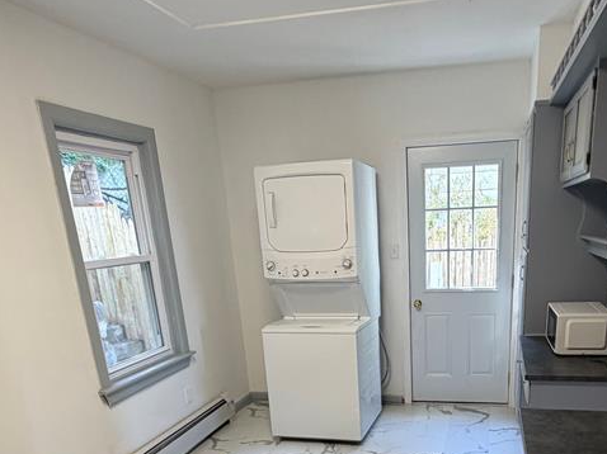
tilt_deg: -18.2
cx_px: 381
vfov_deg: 43.5
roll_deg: +2.6
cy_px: 391
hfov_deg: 59.2
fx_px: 526
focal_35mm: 30
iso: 200
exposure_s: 1/60
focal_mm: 2.22
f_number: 2.2
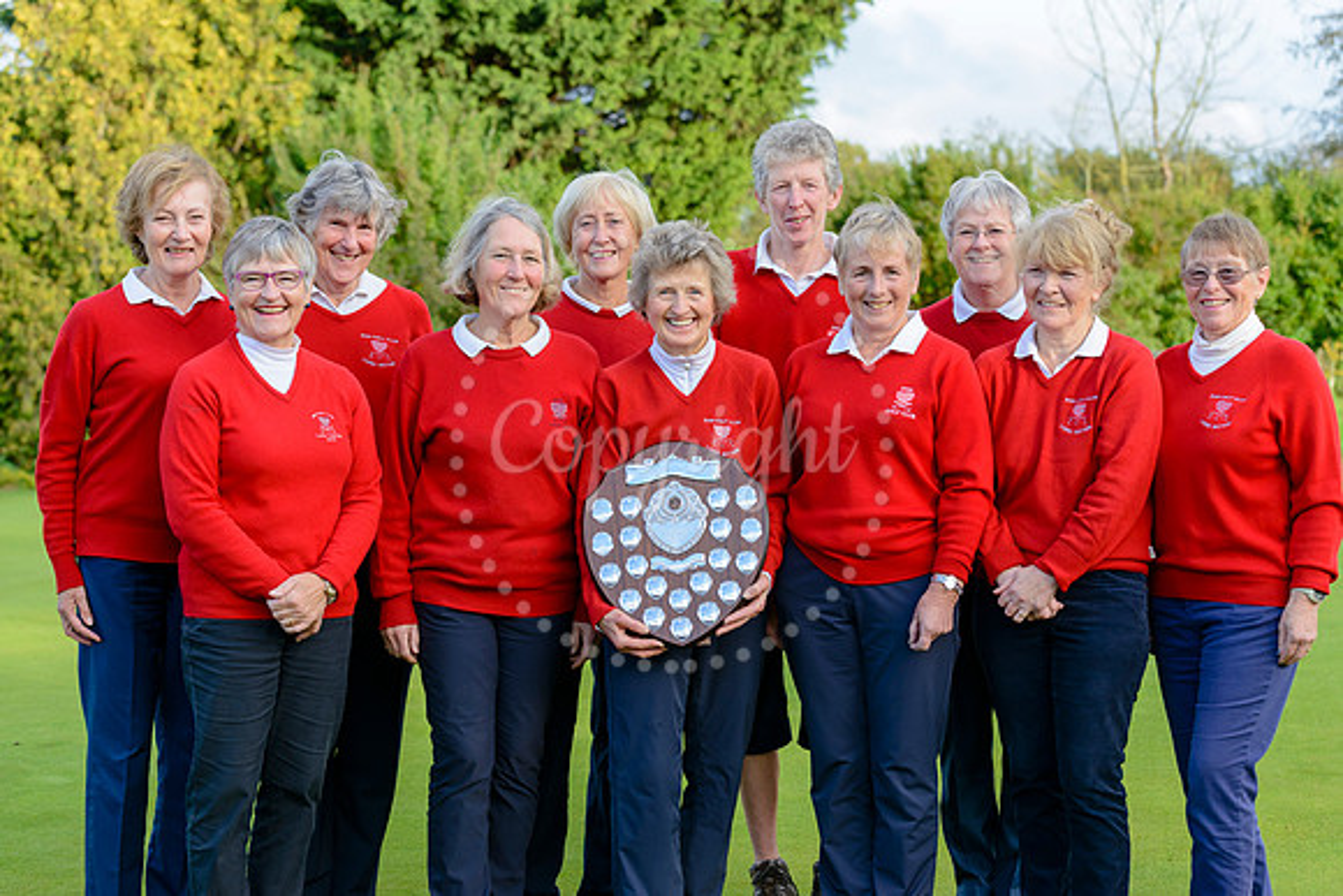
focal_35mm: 70
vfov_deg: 19.5
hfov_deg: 28.8
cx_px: 672
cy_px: 448
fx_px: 2612
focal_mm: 70
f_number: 4.8
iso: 400
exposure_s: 1/500
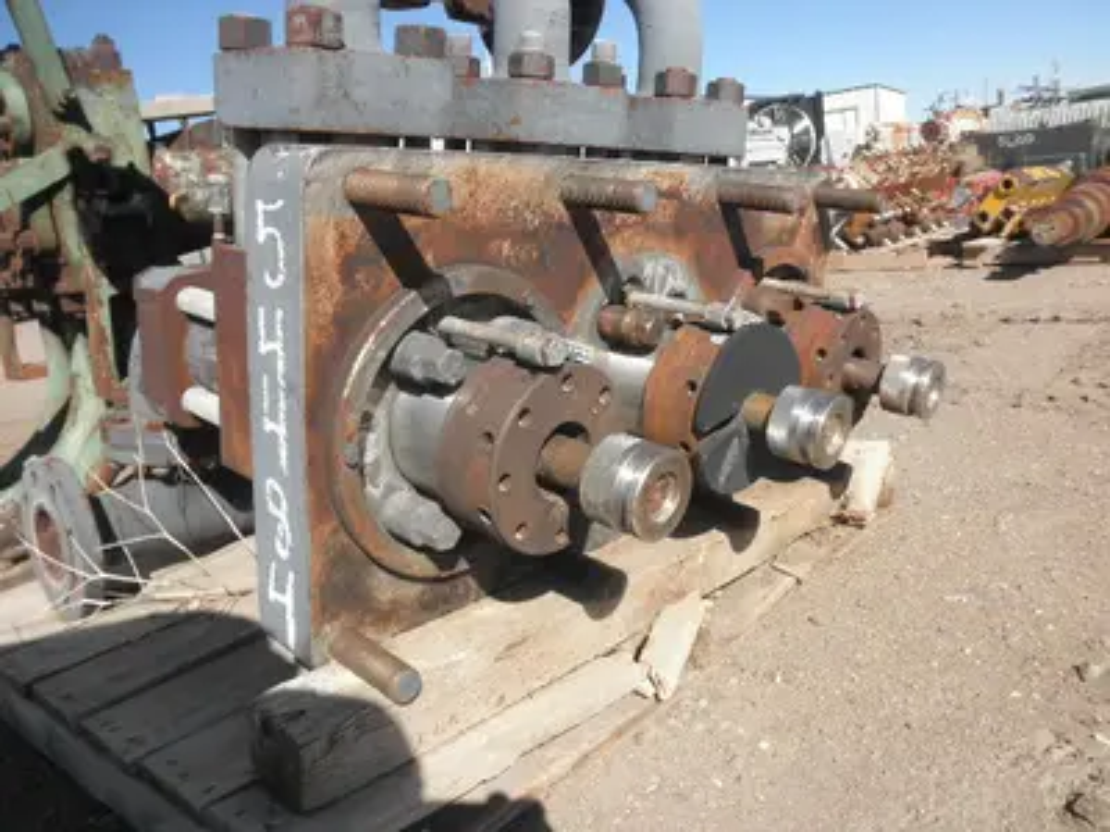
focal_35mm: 28
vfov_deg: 49.7
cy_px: 416
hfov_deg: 63.4
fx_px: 898
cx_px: 555
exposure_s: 1/100
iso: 64
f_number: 8.5
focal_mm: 5
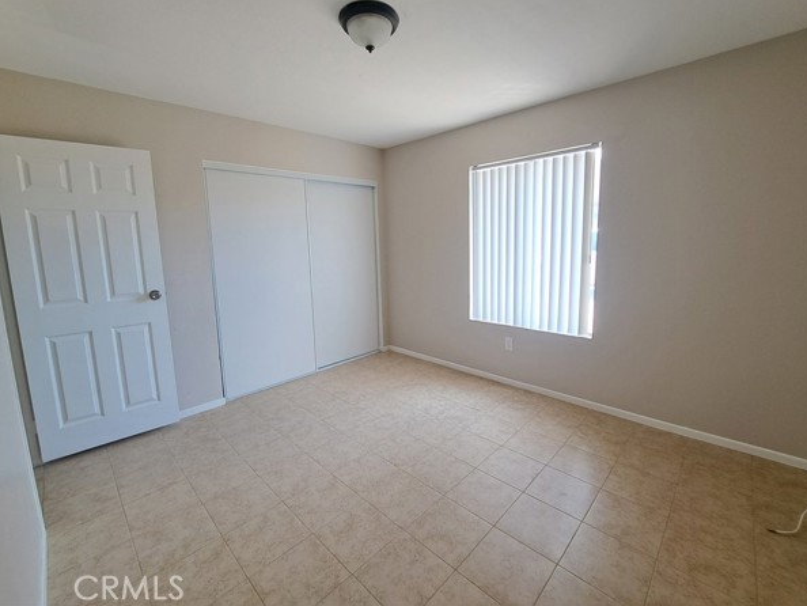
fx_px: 327
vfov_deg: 85.6
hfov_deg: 102.0
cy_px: 281
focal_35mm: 14
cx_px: 402
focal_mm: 1.74
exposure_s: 1/50
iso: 50
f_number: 2.2
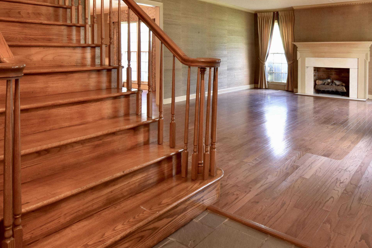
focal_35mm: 24
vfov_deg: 51.7
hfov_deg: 72.7
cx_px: 228
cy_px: 75
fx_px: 248
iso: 400
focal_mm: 10
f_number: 10
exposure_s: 1/1.3
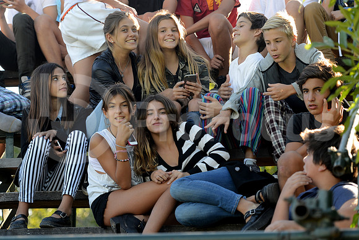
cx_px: 180
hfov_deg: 13.7
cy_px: 120
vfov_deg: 9.2
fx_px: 1496
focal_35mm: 150
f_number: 4
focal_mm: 150
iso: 320
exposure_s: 1/200
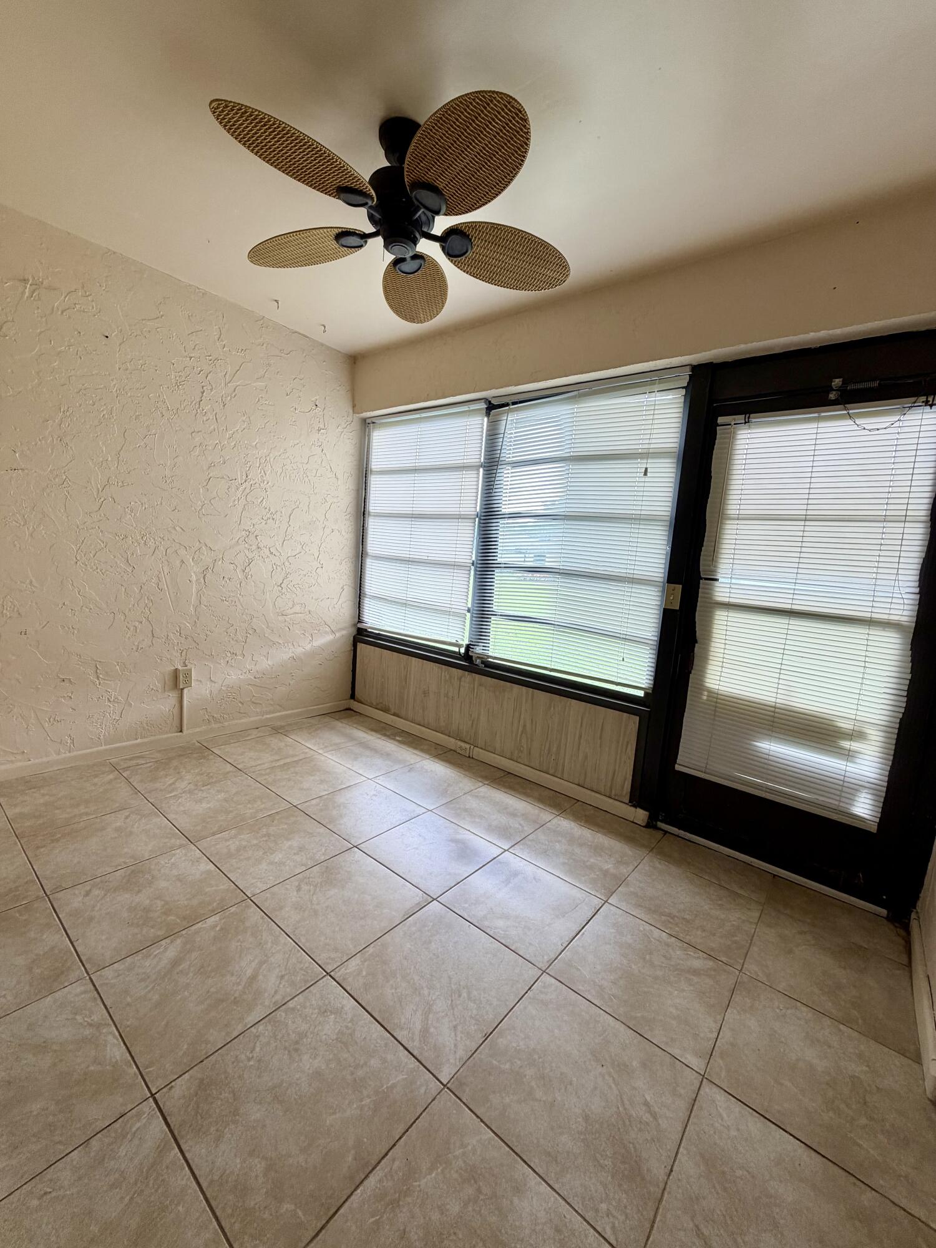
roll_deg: -4.4
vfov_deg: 102.1
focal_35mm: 14
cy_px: 624
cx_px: 468
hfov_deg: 85.7
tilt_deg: -7.4
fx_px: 505
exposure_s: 1/120
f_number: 2.2
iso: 100
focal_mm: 2.22
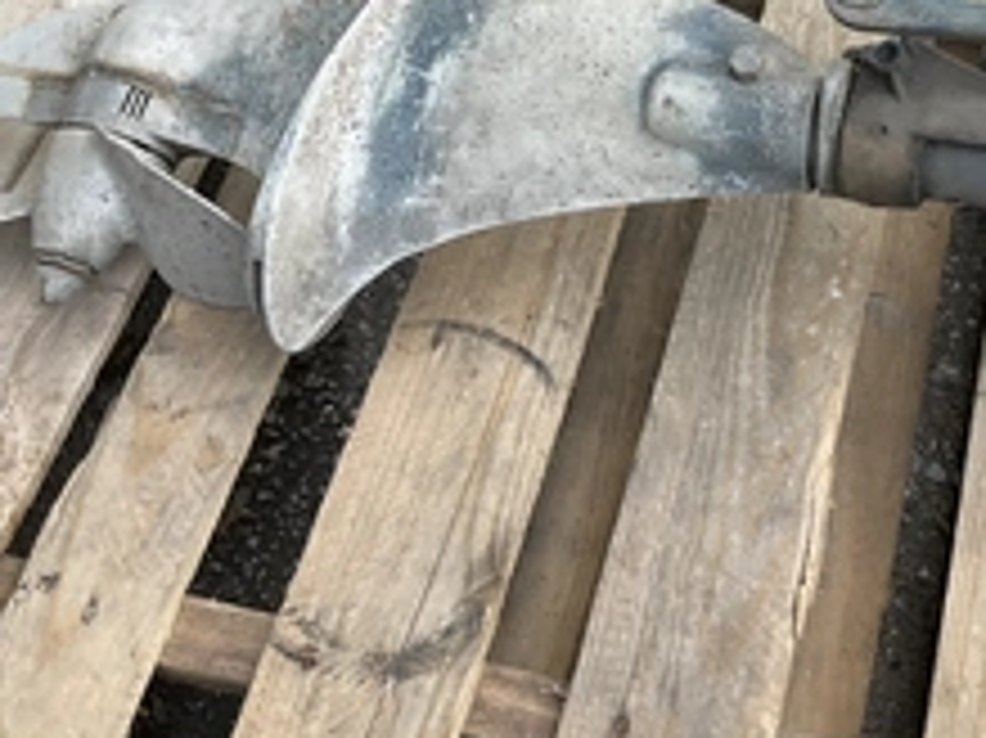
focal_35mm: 53
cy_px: 130
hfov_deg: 35.2
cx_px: 770
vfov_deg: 26.9
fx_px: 1509
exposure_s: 1/122
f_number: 1.8
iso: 20
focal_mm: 3
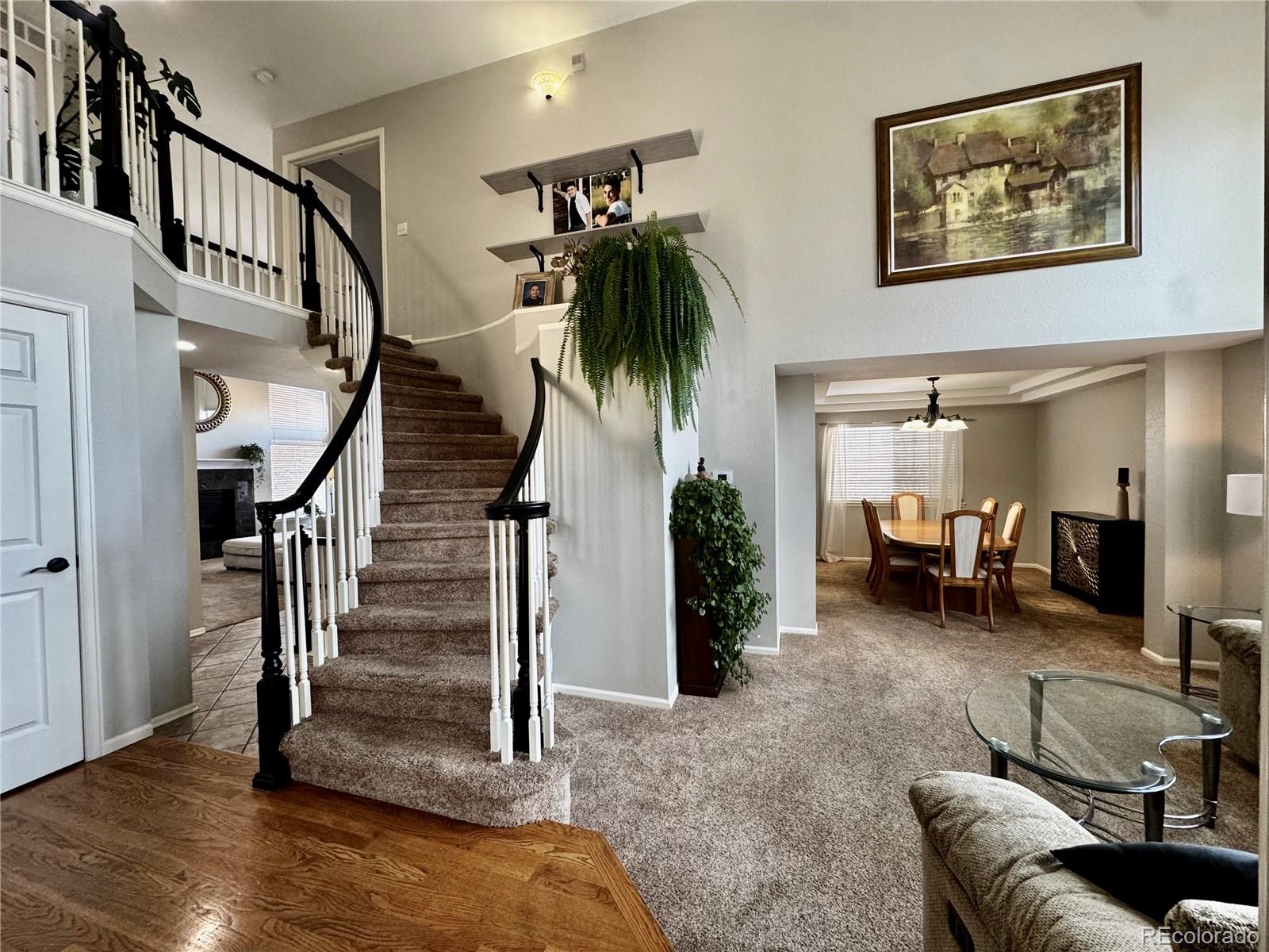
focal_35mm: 14
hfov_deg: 102.1
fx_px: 513
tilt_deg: -1.6
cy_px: 476
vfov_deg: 85.7
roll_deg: +1.5
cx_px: 634
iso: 250
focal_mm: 2.22
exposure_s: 1/120
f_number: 2.2
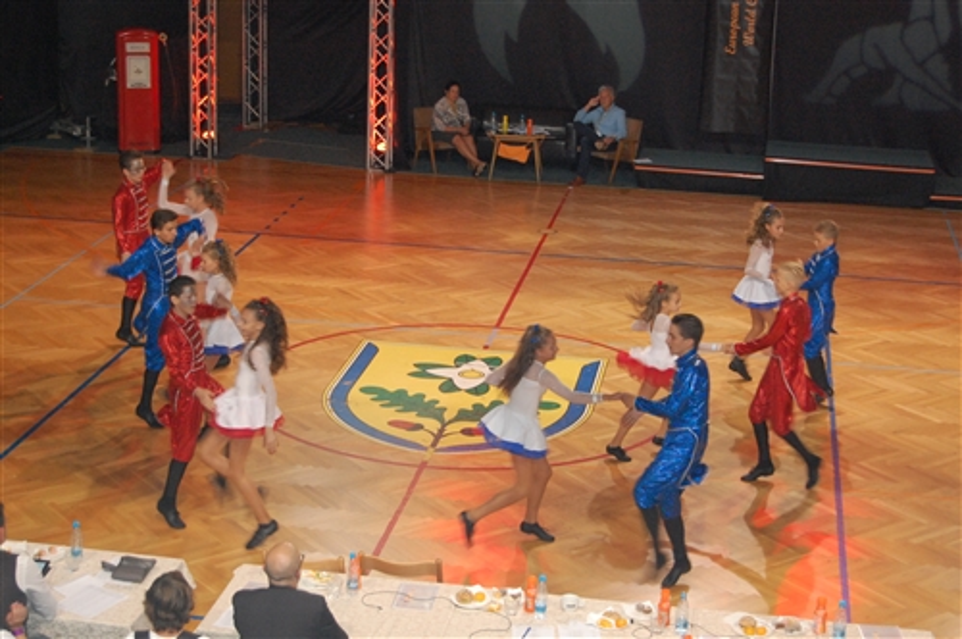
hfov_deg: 29.9
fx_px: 1801
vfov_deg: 20.1
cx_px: 481
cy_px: 320
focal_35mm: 68
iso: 1600
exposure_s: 1/60
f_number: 5.3
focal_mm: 45
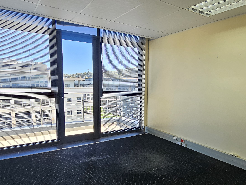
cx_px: 142
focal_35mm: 24
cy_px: 105
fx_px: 171
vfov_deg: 56.6
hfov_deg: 71.1
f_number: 2.2
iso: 50
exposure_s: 1/100
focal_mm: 2.2
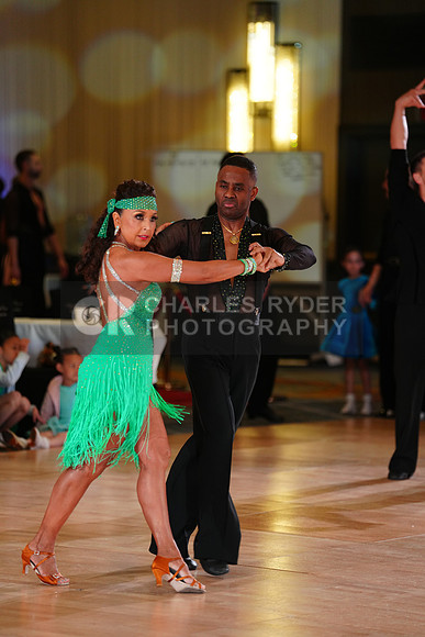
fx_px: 2778
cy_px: 318
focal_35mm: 157
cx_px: 212
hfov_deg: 8.7
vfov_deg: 13.1
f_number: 2.8
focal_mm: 157
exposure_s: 1/400
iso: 1600
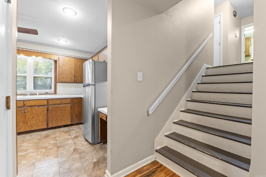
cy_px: 88
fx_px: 115
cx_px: 133
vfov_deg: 75.1
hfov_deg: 98.2
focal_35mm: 16
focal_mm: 10.4
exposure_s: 1/1.25
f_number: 7.1
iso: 400
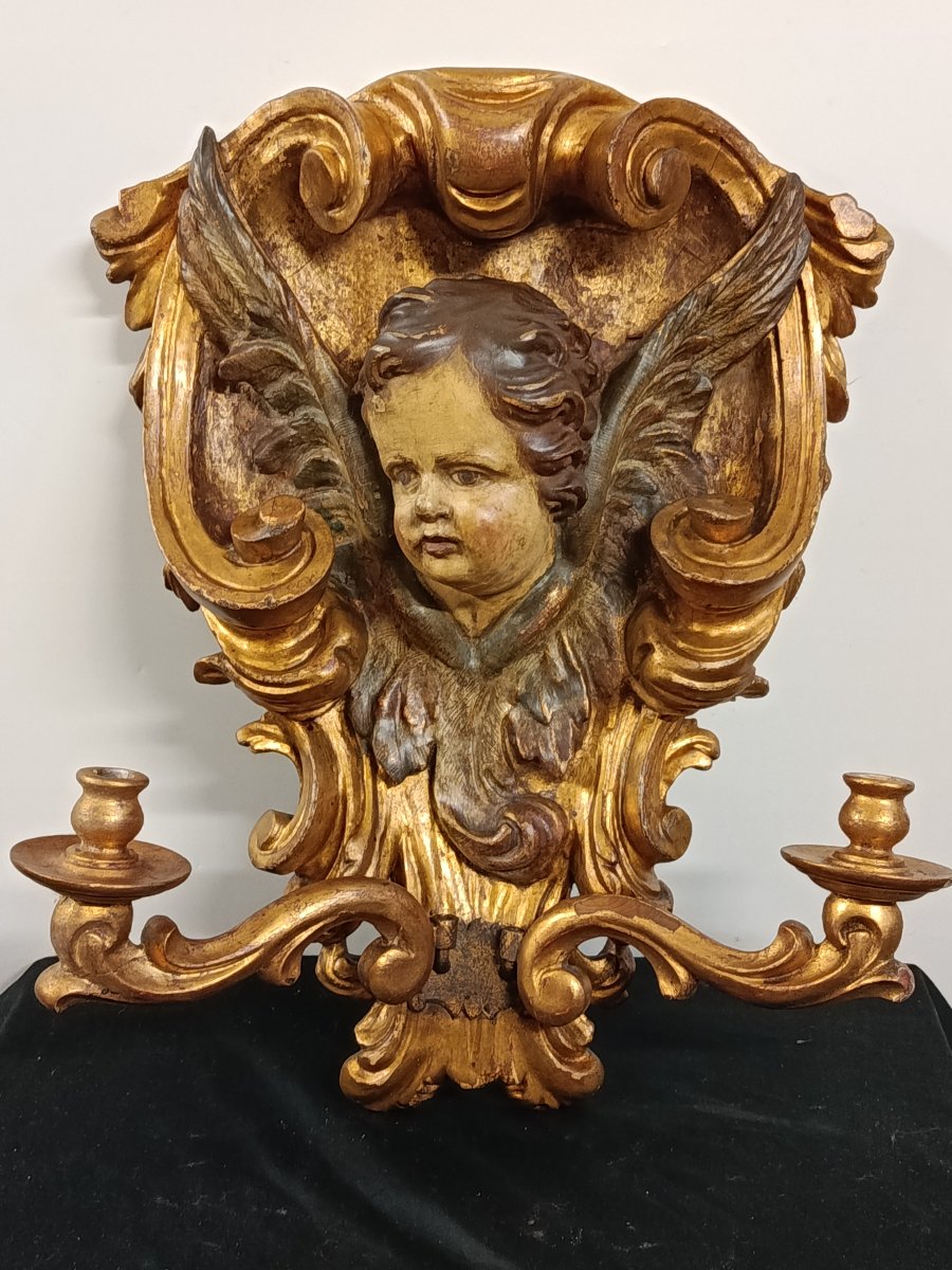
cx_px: 476
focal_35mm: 48
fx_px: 1760
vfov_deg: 39.7
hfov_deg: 30.3
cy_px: 635
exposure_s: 1/50
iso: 1230
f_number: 1.7
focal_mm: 5.24
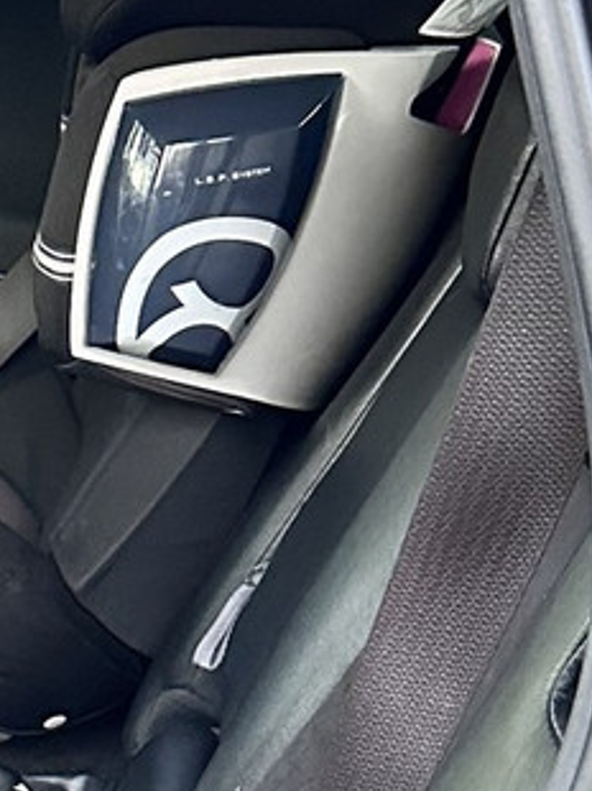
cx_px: -293
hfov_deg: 11.4
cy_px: 788
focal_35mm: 124
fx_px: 2831
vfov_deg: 15.6
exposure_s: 1/60
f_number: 1.78
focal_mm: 6.86
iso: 800
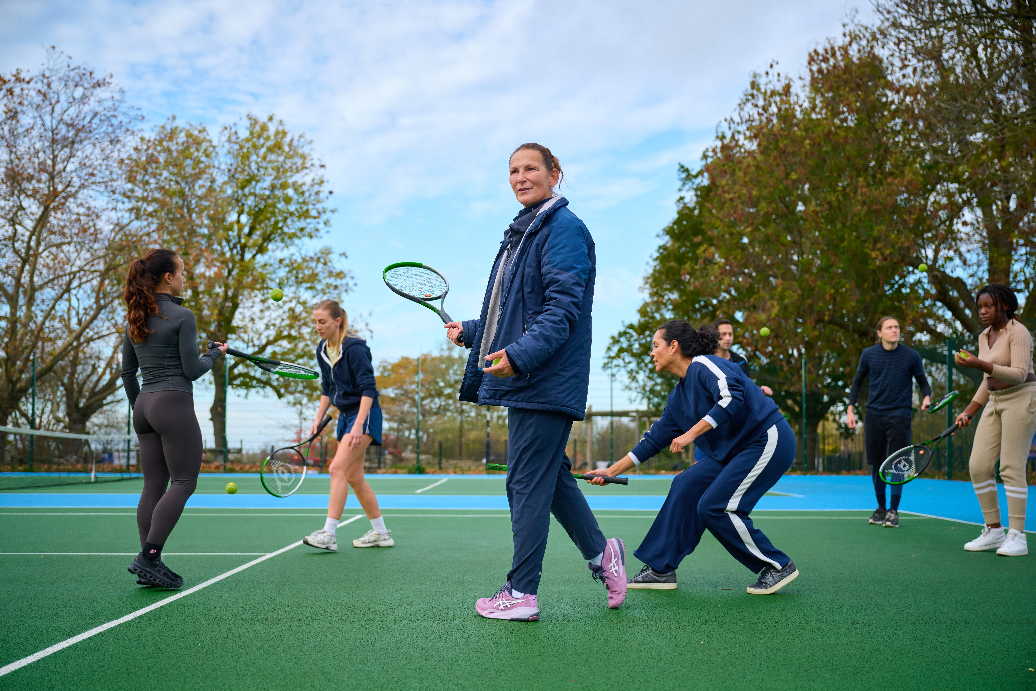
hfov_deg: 49.6
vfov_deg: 34.2
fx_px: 1122
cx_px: 518
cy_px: 346
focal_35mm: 39
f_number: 2.8
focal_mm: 39
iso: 640
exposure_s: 1/3200
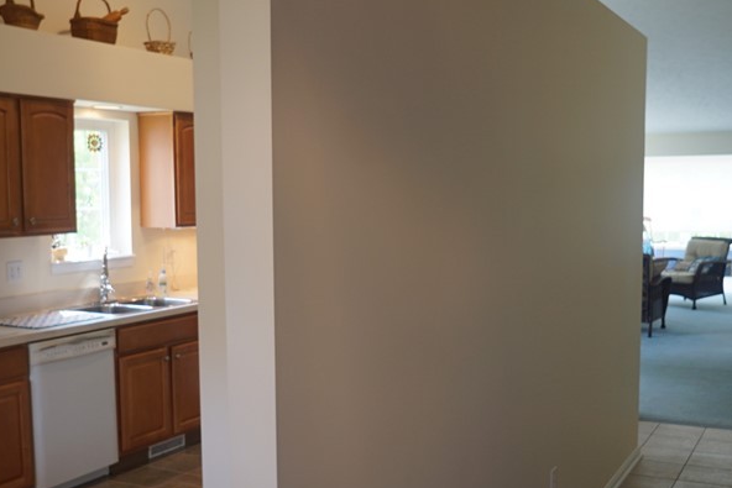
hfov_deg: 44.5
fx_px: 895
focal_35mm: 44
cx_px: 362
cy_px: 279
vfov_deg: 30.5
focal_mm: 16
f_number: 2.8
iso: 160
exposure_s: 1/60
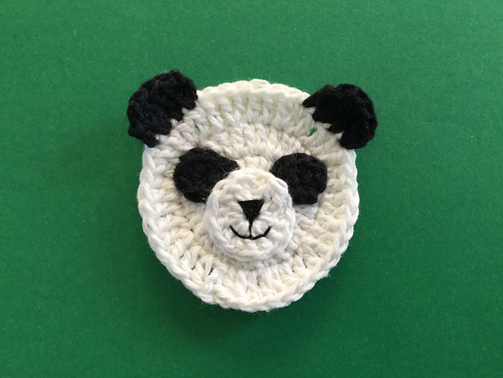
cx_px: 252
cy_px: 189
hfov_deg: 58.4
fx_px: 450
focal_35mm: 31
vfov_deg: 45.4
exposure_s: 1/33
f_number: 2.4
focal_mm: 3.3
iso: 80
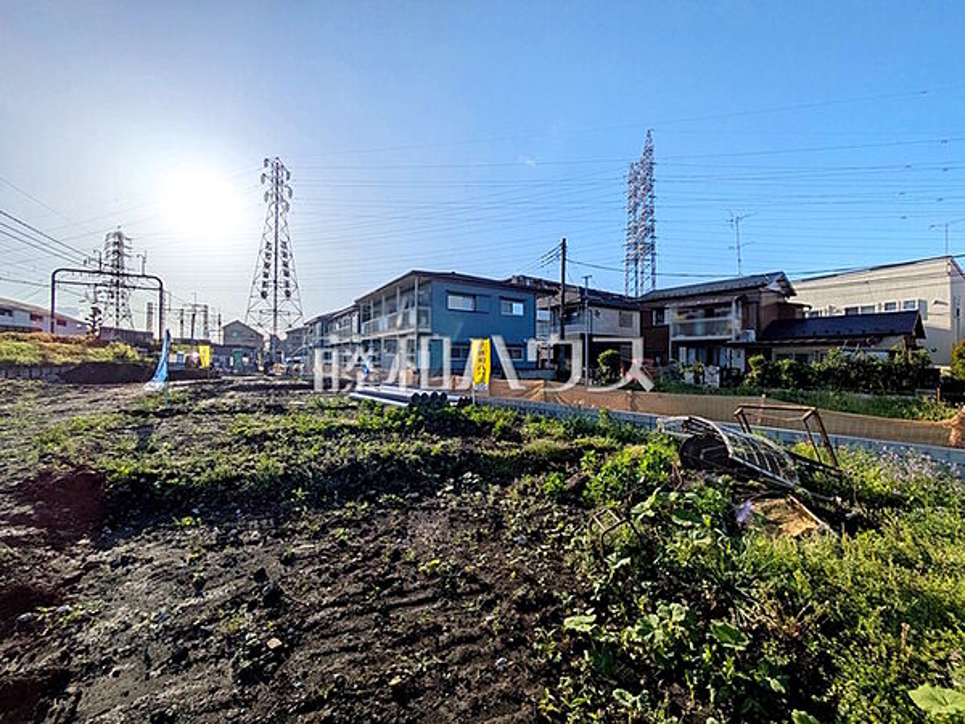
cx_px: 482
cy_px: 362
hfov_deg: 102.1
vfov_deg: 85.7
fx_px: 390
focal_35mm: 14
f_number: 2.2
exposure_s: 1/5076
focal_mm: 1.83
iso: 43
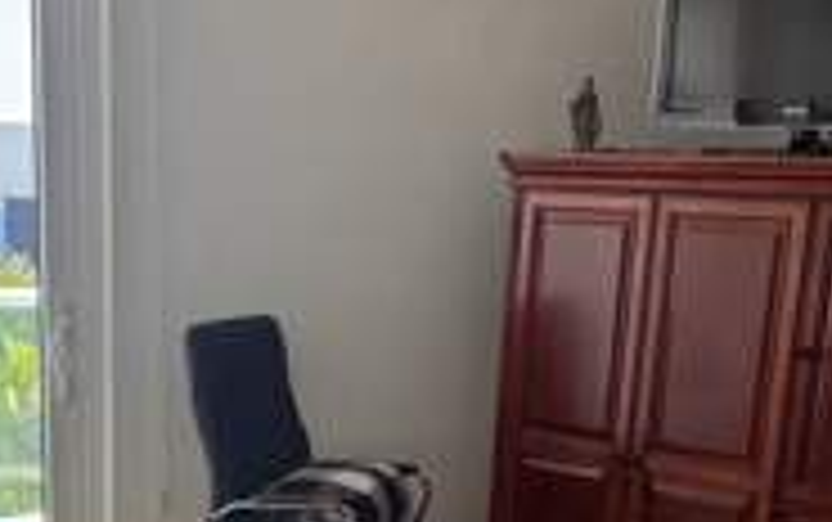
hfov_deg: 30.8
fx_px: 1498
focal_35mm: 66
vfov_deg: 18.9
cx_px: 270
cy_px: 580
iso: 64
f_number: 1.78
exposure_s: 1/120
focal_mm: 6.76
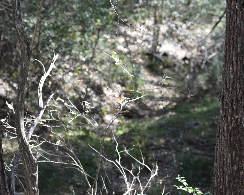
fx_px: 1379
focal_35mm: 191
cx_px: 77
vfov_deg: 8.1
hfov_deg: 10.1
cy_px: 80
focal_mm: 70
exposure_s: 1/500
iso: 800
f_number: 4.5
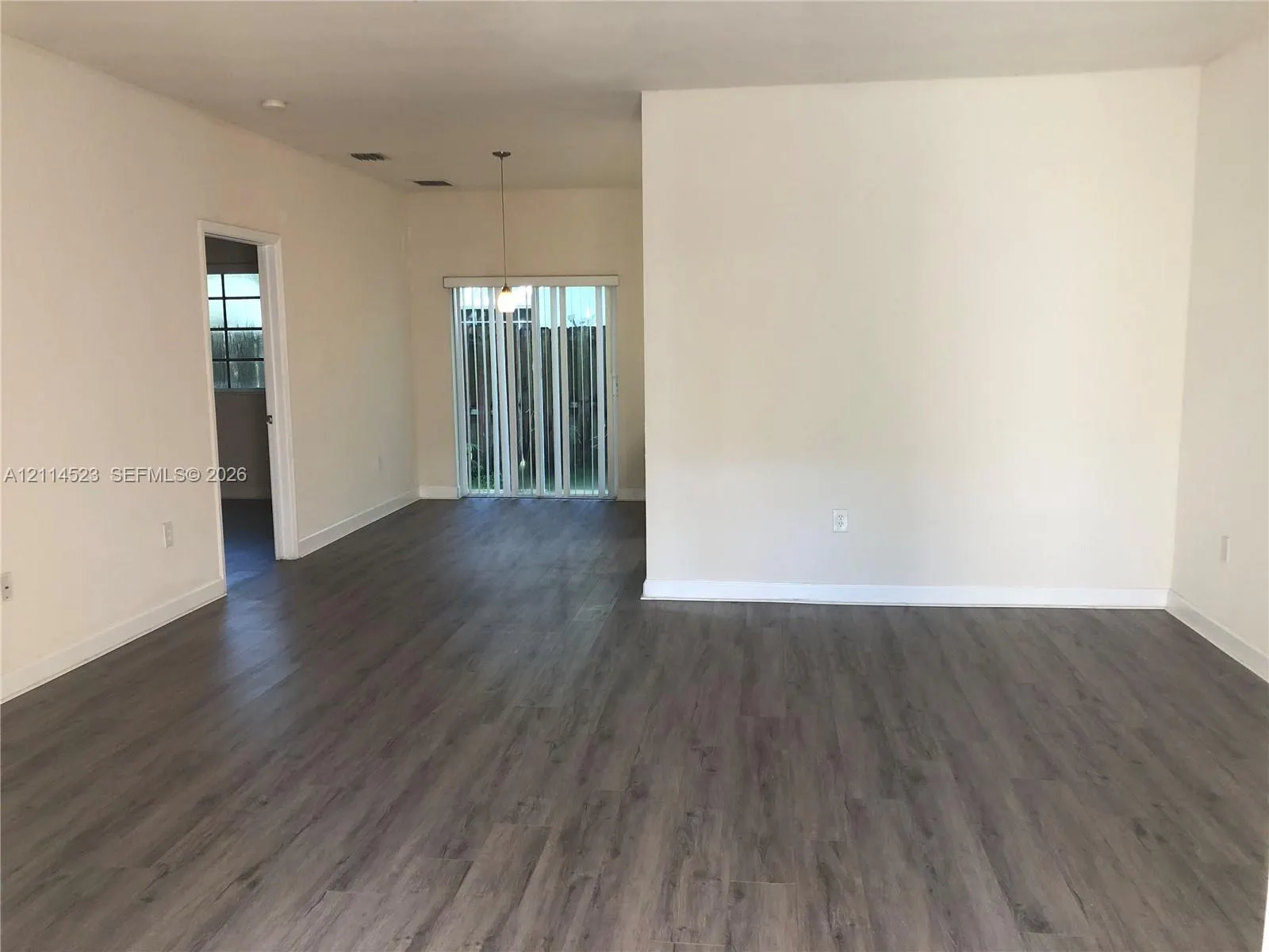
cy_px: 476
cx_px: 634
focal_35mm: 28
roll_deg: +1.4
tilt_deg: -9.5
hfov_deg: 63.4
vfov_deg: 49.7
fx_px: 1026
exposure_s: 1/30
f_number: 1.8
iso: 40
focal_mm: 3.99
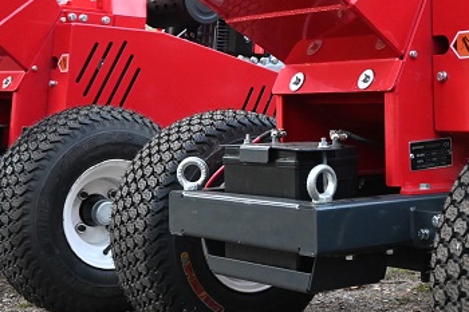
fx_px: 1119
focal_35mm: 86
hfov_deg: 23.4
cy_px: -27
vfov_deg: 15.5
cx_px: 368
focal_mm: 22.5
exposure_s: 1/125
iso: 2500
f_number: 4
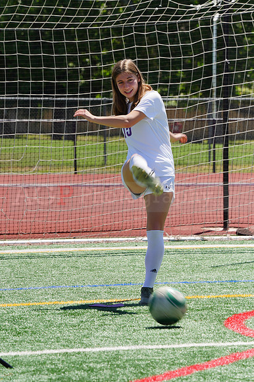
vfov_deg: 8.2
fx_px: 2649
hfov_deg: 5.5
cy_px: 191
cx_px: 127
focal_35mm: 250
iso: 200
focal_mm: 250
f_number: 13
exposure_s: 1/250
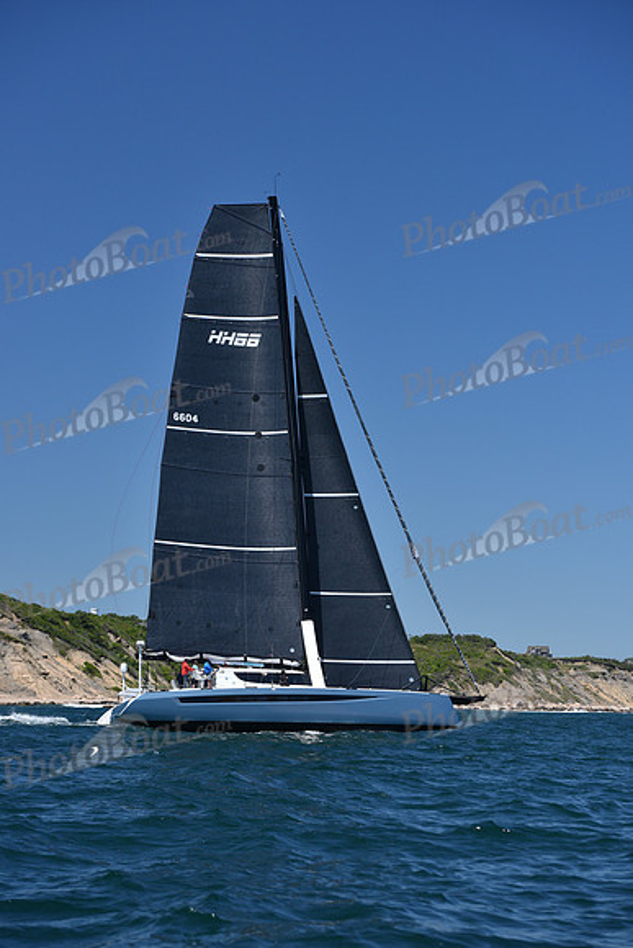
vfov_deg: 23.6
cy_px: 474
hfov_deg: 15.9
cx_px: 316
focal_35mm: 86
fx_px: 2267
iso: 250
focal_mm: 86
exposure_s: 1/800
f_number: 5.6
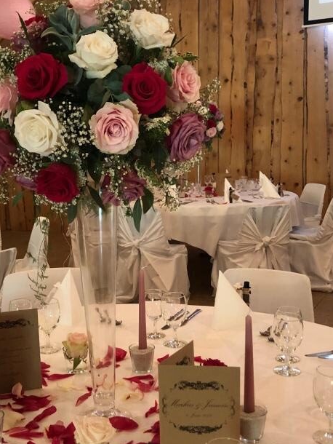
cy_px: 242
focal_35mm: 47
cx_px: 114
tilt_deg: -11.4
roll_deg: +2.2
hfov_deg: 30.7
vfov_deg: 40.4
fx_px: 602
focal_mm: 3.99
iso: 100
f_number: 1.8
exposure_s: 1/14
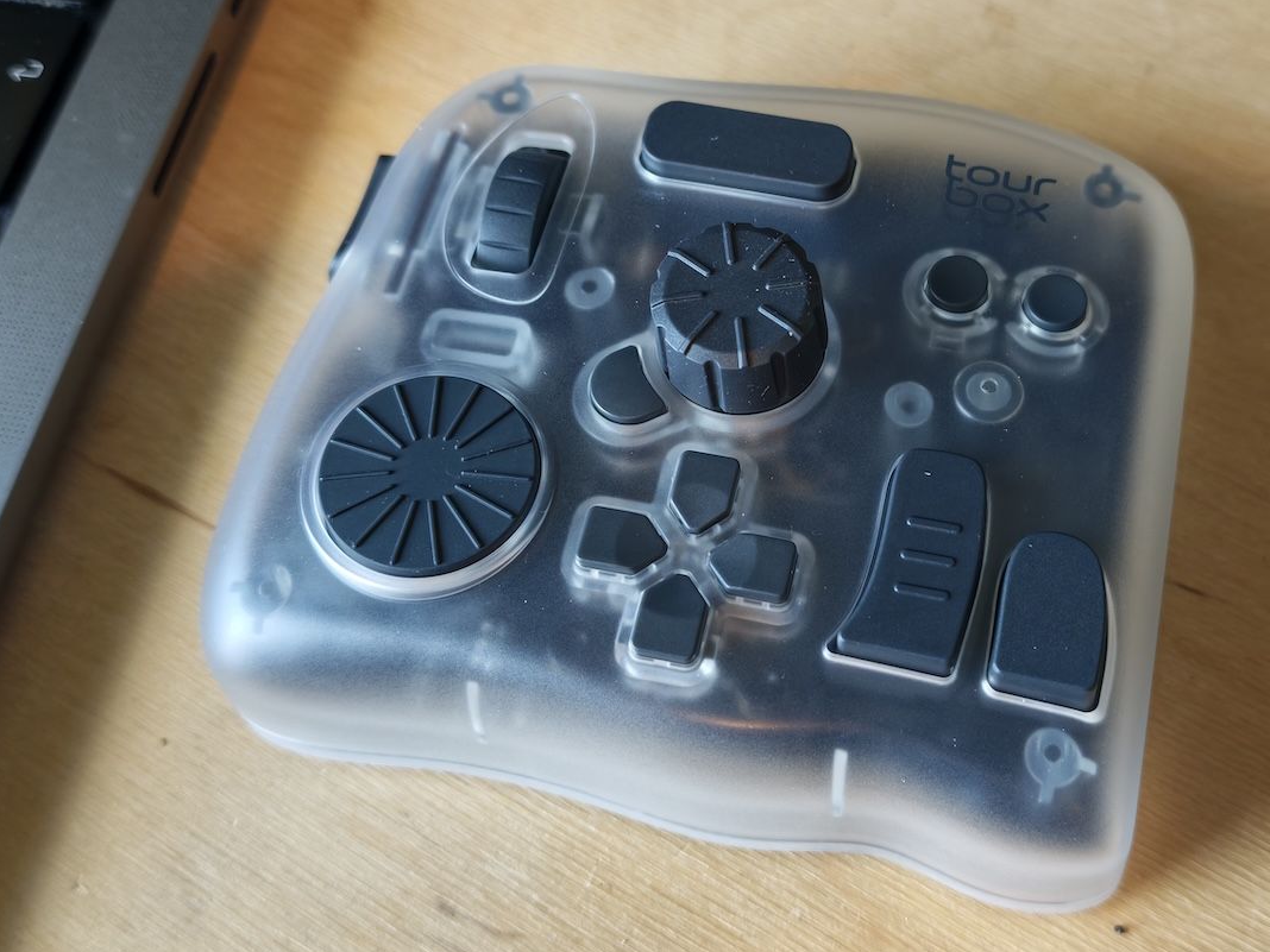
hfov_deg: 57.4
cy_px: 466
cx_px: 813
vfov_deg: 45.4
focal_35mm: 31
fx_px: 1137
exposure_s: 1/100
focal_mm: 6.62
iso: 320
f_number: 1.67
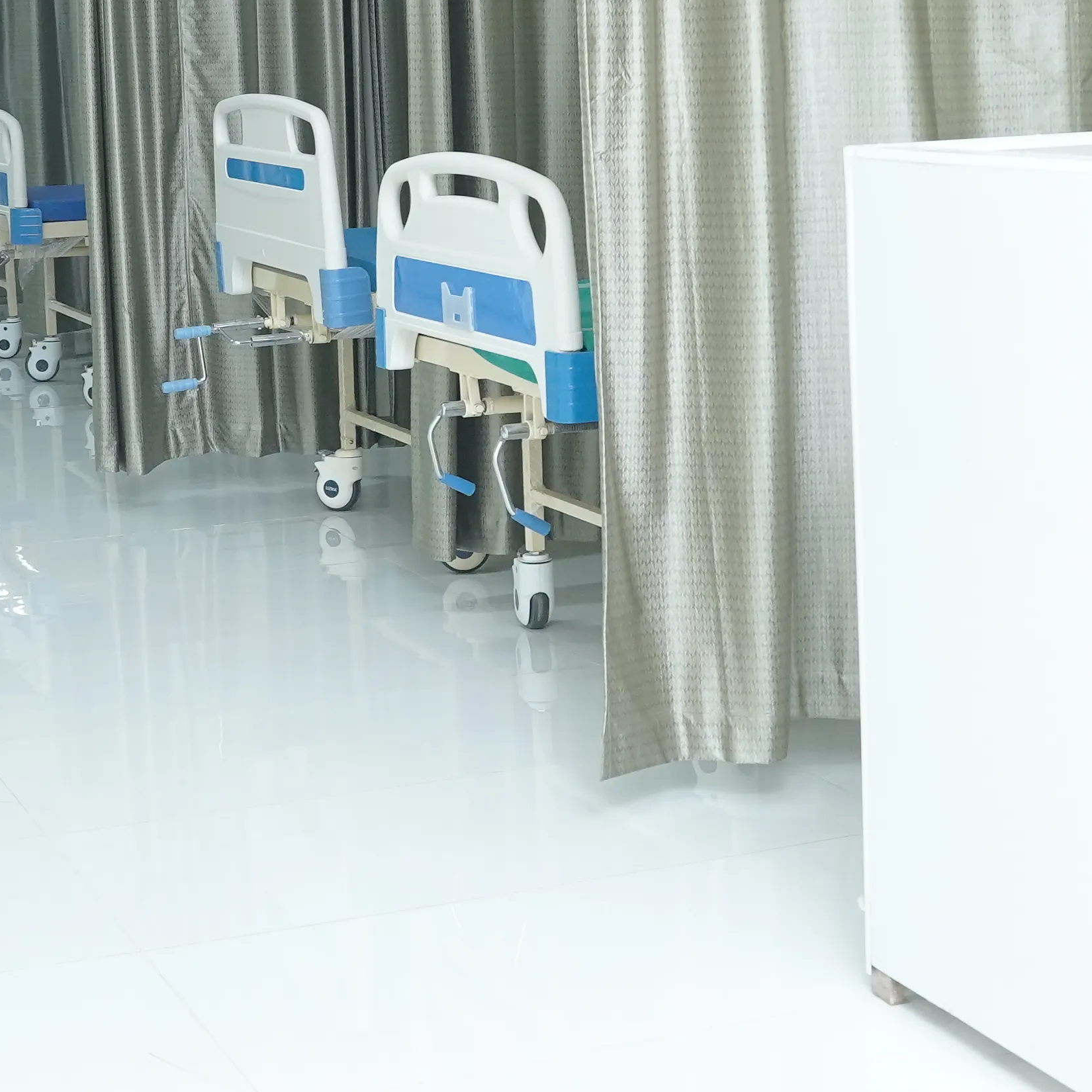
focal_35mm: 73
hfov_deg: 23.7
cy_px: 248
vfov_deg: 23.4
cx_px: 484
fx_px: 2605
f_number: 4
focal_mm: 24
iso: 2000
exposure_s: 1/125
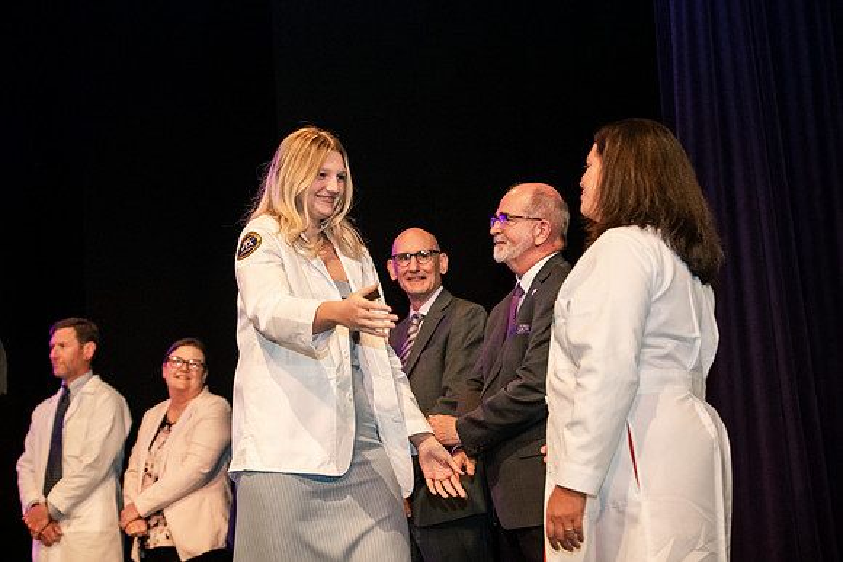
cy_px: 281
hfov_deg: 28.8
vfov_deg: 19.5
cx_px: 422
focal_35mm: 70
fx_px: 1639
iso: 3200
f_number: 3.5
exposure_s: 1/200
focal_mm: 70
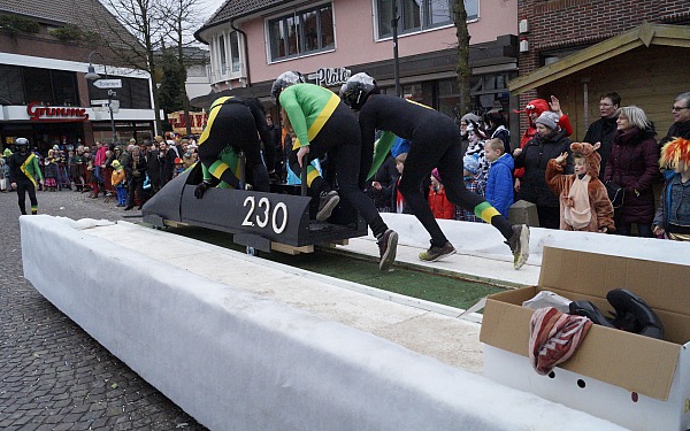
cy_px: 206
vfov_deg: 44.5
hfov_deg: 66.5
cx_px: 346
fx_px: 527
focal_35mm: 28
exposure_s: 1/1000
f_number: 8
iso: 3200
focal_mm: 18
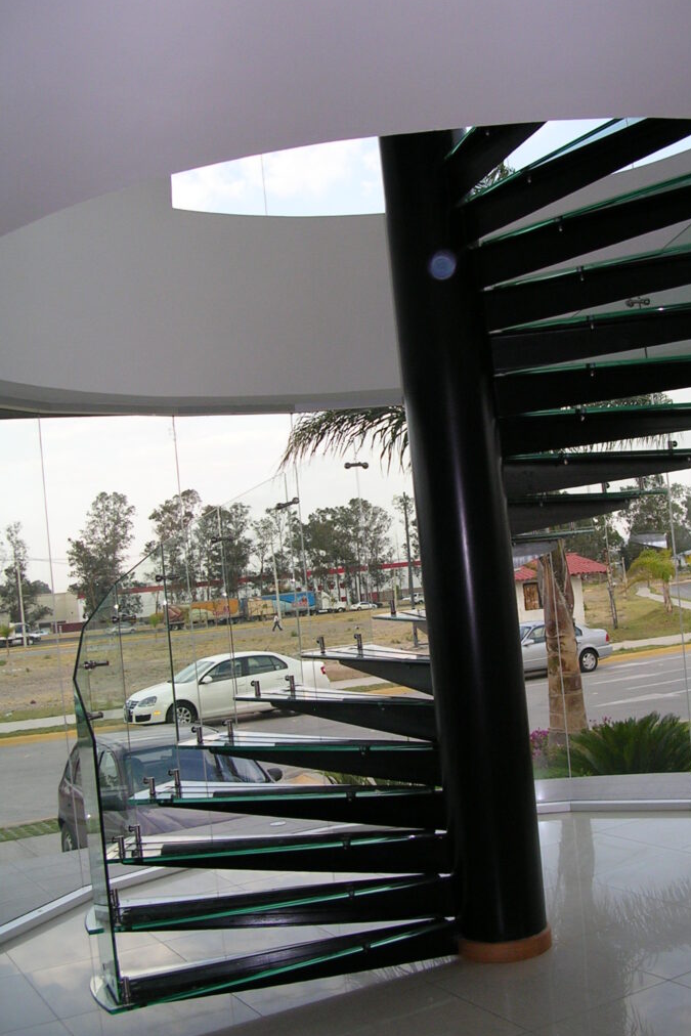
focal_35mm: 40
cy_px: 514
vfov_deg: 48.5
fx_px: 1151
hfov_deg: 33.4
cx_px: 385
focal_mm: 5.8
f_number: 2.8
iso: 71
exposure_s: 1/335
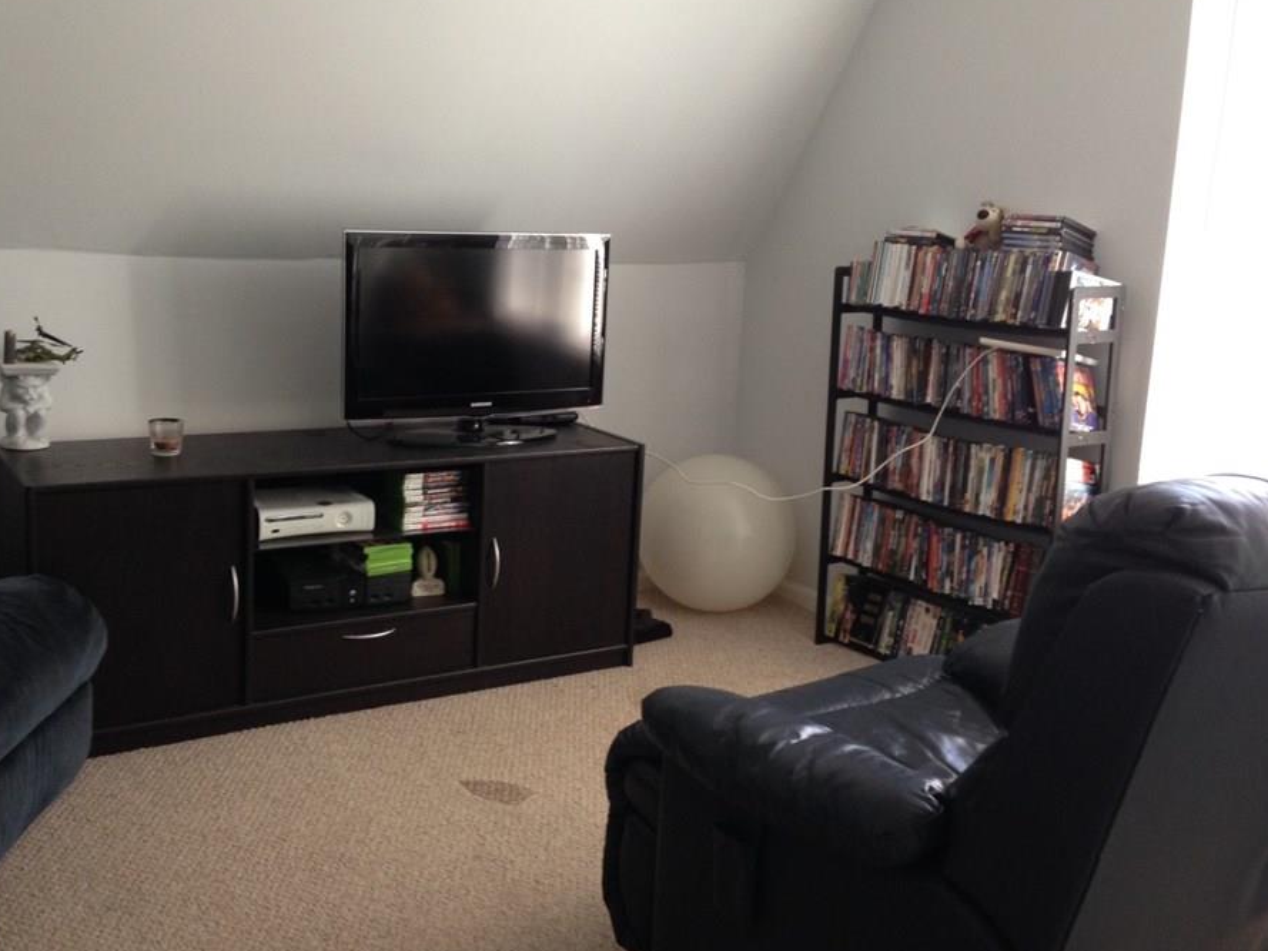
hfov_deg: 48.9
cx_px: 599
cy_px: 436
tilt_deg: -9.2
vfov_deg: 37.7
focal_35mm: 38
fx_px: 1392
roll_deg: -2.4
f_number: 2.4
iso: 100
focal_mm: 4.12
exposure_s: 1/20
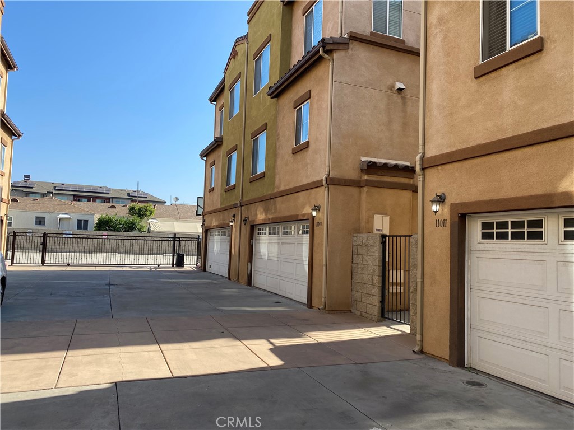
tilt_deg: +1.7
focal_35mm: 26
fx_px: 431
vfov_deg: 53.1
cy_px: 215
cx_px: 287
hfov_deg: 67.3
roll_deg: -2.2
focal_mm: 4.25
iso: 32
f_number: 1.8
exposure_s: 1/1377
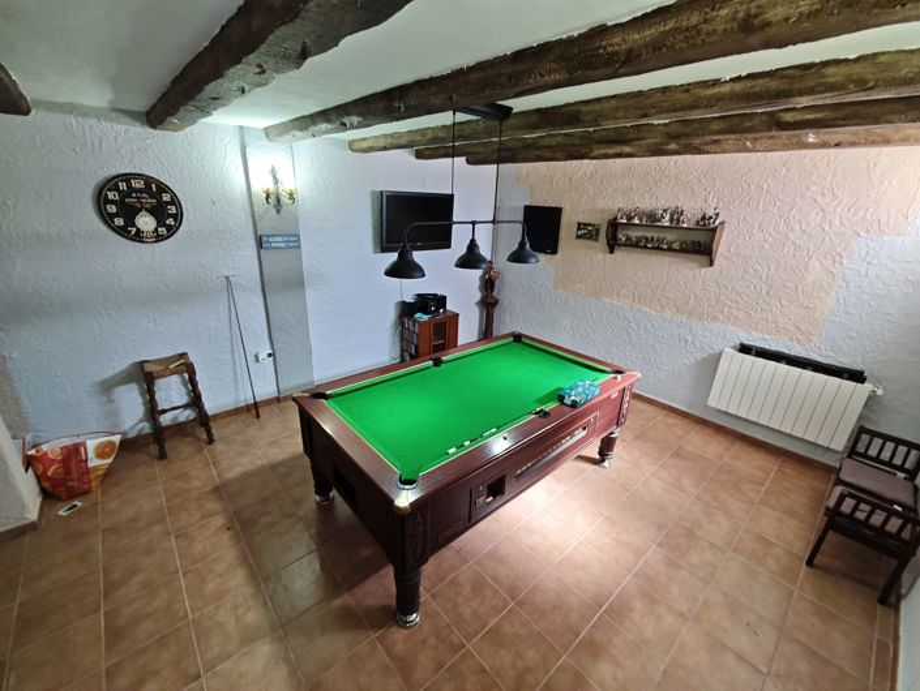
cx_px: 460
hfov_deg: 102.0
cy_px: 346
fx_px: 372
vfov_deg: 85.8
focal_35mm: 14
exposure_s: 1/33.3
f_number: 2.2
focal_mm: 2.16
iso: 400
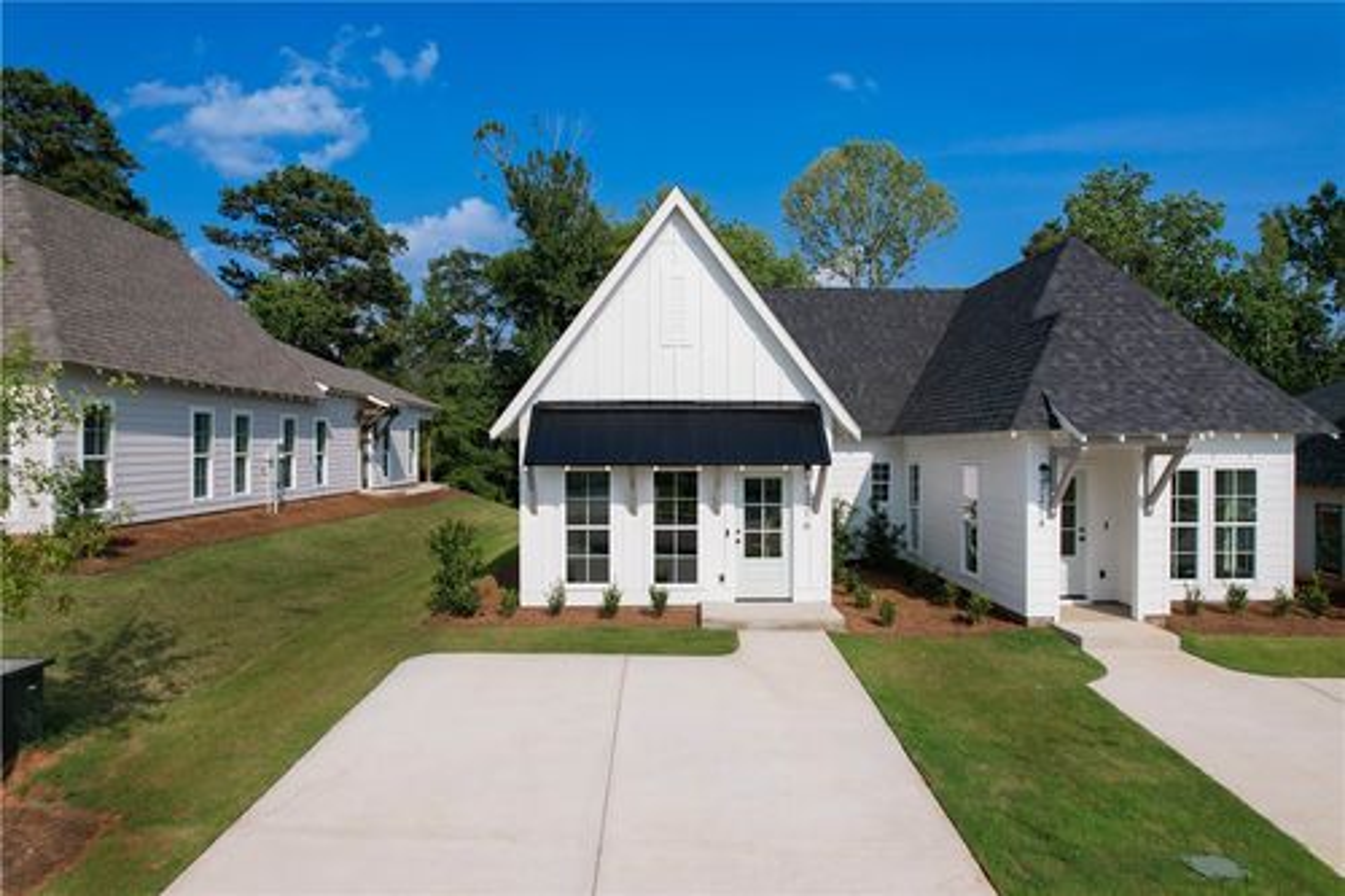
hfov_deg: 78.6
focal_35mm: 22
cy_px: 448
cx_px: 672
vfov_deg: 57.2
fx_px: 822
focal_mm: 8.38
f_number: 2.8
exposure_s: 1/4000
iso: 200
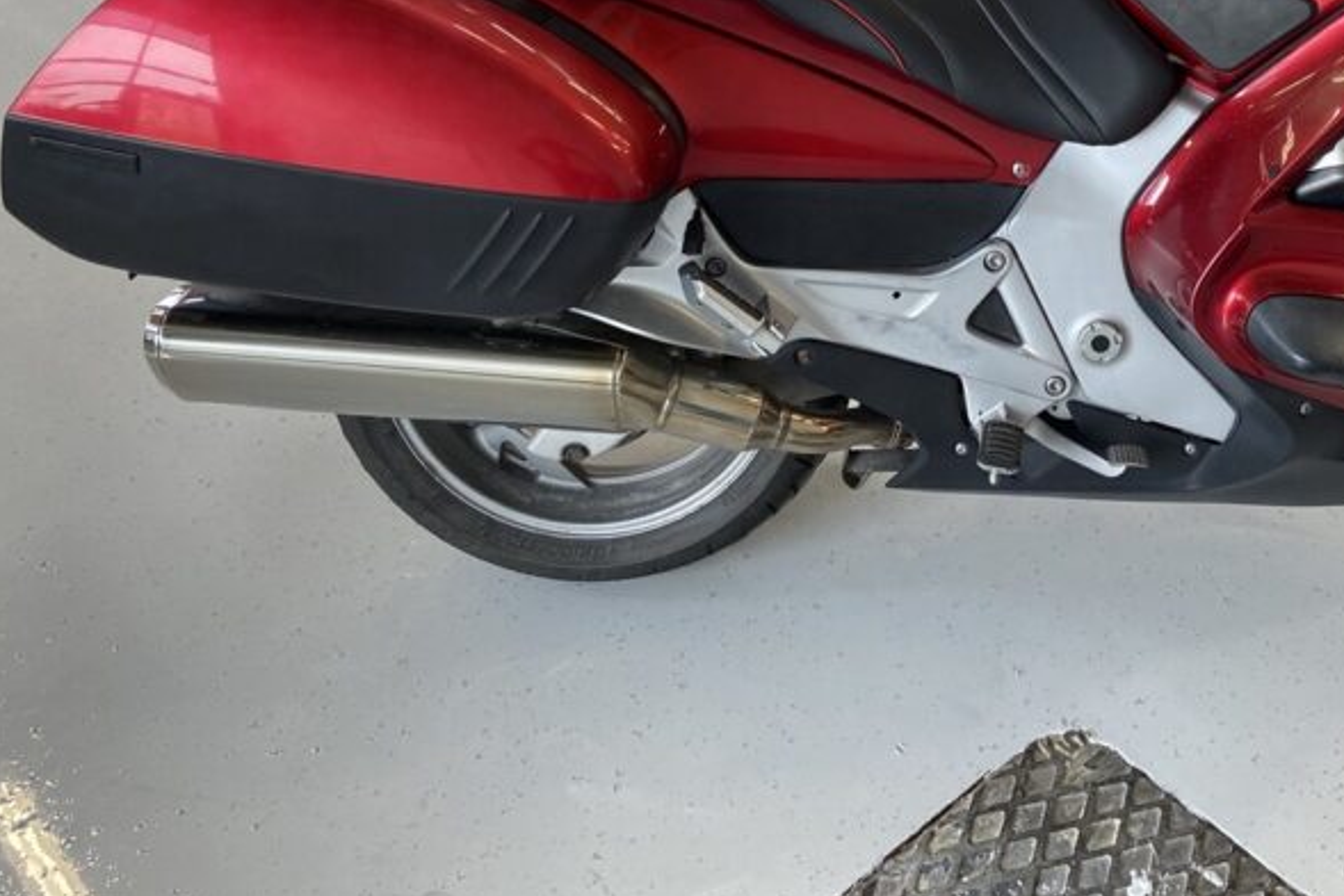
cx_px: 1013
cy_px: 68
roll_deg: -1.1
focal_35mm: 47
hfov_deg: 40.7
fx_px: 1755
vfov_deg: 27.5
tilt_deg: -29.0
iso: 125
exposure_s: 1/100
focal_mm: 4.25
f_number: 1.8
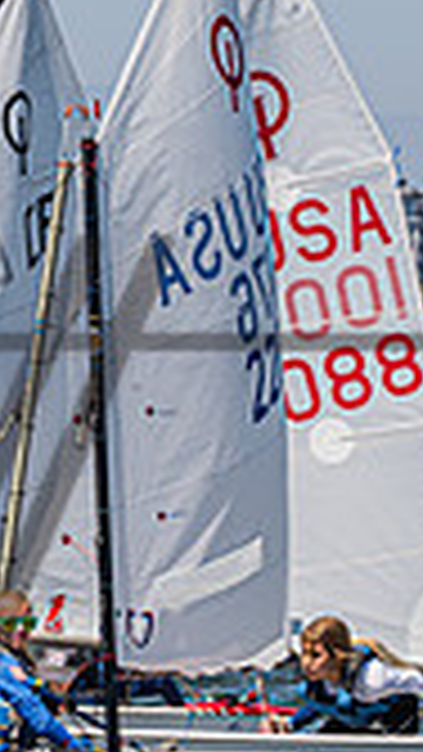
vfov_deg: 5.4
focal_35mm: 401
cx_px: -131
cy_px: 454
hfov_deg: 3.0
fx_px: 7992
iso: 250
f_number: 6
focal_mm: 84
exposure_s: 1/1000
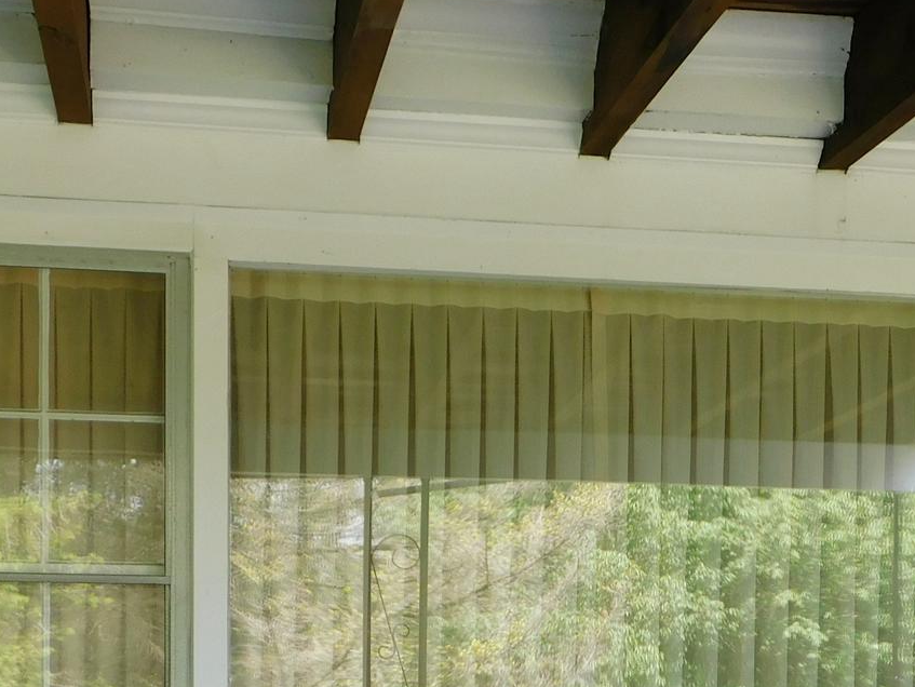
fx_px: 2301
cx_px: 635
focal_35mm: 87
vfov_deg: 16.4
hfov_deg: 22.4
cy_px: 800
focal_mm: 6.3
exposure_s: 1/60
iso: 125
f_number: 3.5
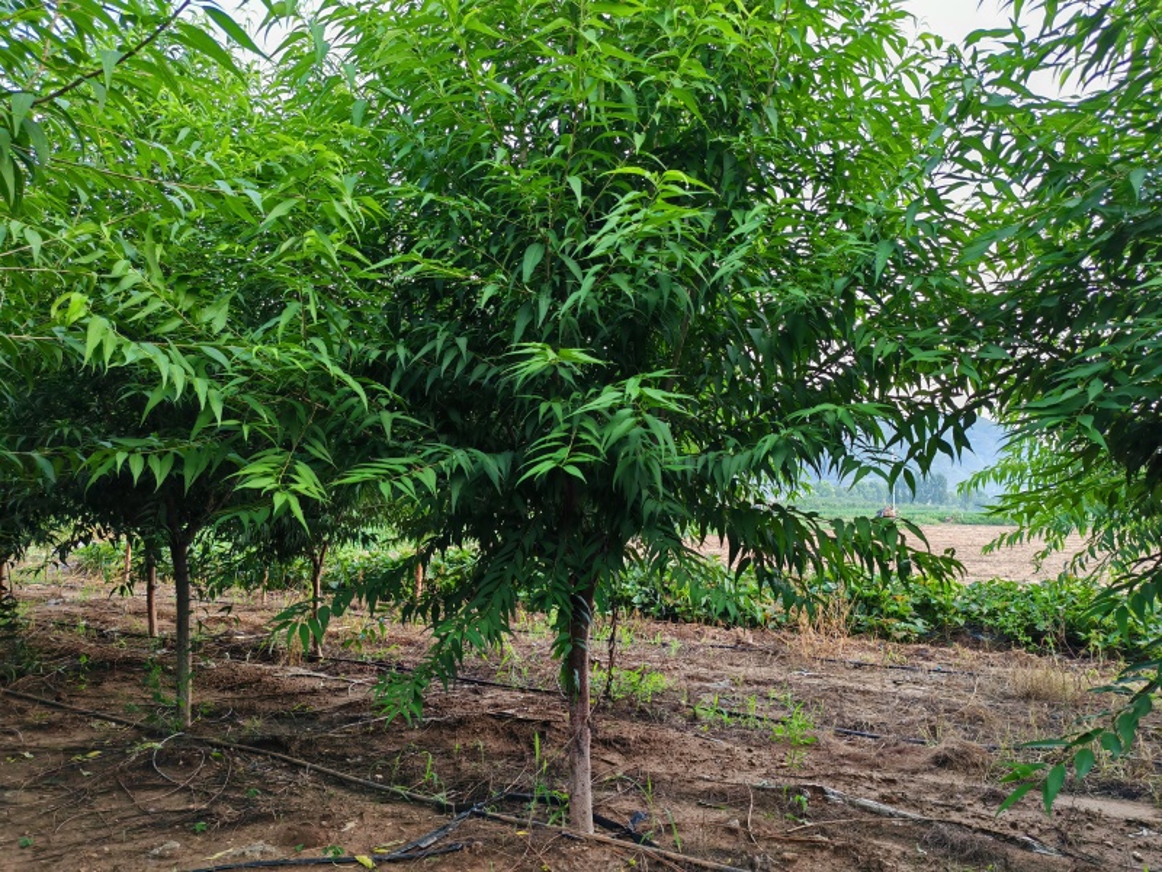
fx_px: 839
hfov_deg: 69.4
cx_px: 581
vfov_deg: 54.9
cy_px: 436
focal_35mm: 25
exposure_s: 1/160
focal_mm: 5.3
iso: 50
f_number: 1.9
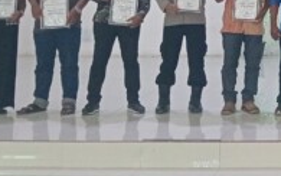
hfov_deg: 18.9
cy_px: -103
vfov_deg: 12.5
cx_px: 401
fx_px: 758
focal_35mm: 99
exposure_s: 1/33.3
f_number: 1.8
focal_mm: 3.98
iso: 419
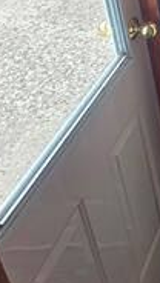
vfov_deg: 30.3
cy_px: -54
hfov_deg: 15.1
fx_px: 443
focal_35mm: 59
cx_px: 349
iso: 50
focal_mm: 2.2
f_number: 1.9
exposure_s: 1/120
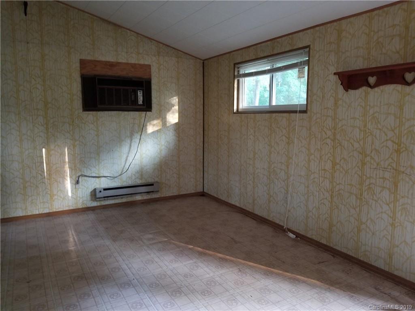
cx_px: 208
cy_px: 156
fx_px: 312
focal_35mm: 26
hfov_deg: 67.3
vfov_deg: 53.1
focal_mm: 4.3
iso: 400
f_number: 1.7
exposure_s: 1/10
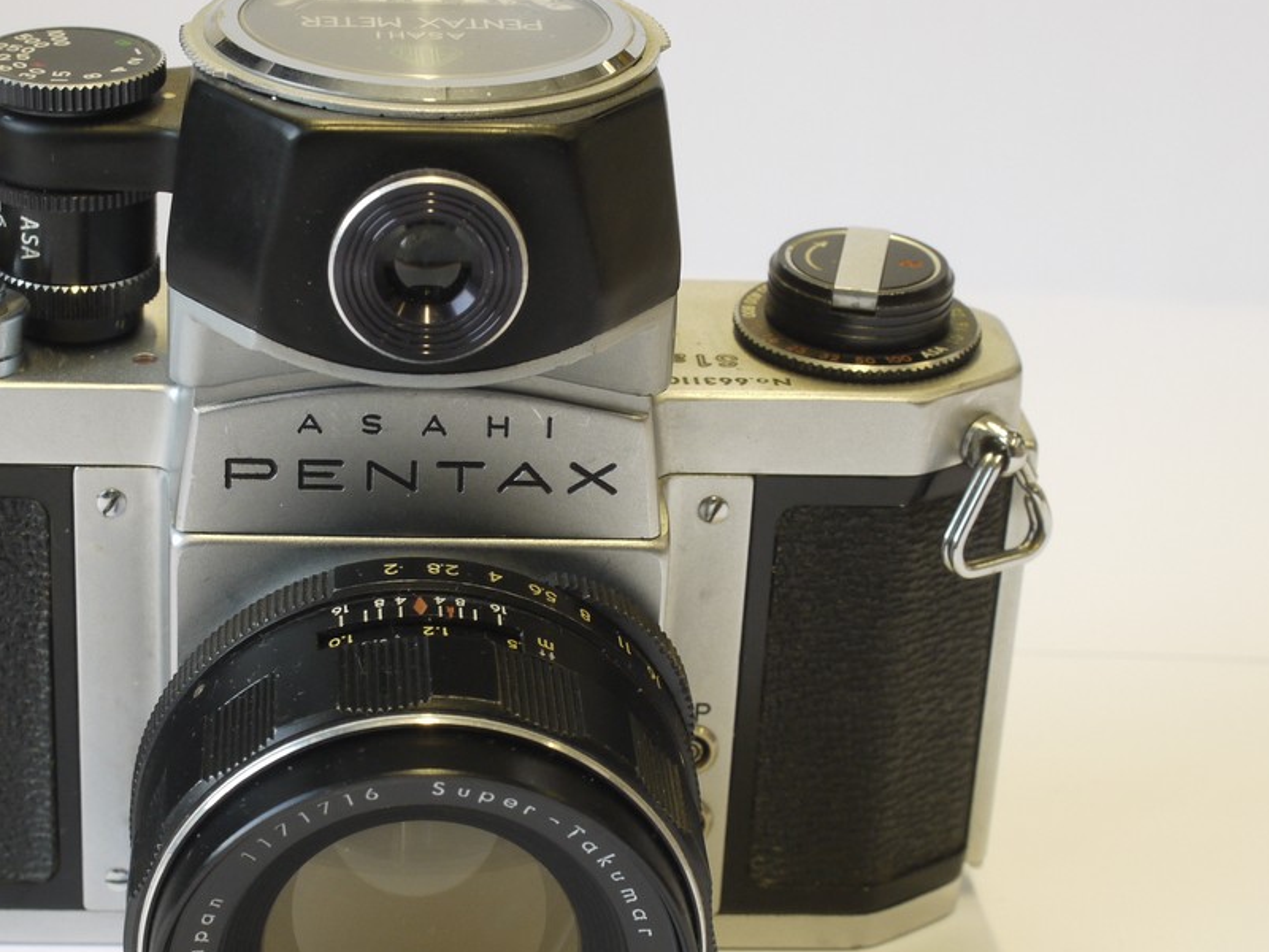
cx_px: 417
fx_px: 3299
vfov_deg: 16.4
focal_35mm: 90
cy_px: 603
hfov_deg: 21.7
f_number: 8
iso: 400
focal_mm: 30
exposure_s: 1/25
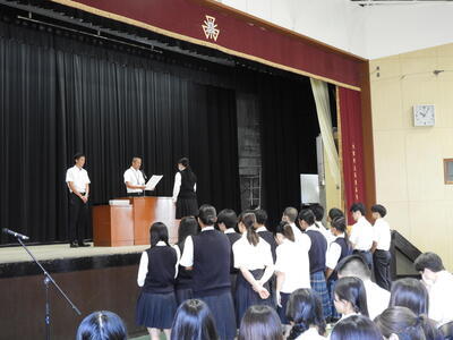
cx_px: 226
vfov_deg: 29.1
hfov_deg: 38.2
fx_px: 654
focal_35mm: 50
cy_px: 170
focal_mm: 9
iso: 400
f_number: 4
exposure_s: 1/15
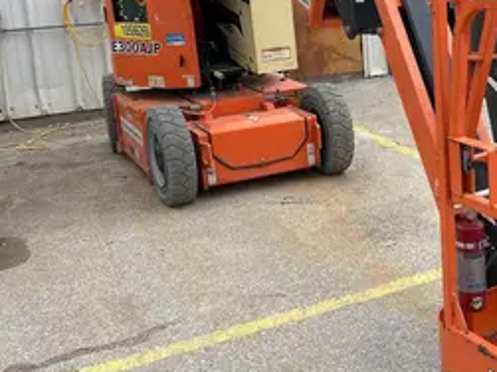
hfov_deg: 32.8
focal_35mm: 57
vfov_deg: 25.6
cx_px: 402
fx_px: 818
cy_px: 151
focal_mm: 5.7
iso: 50
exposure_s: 1/1112
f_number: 1.5
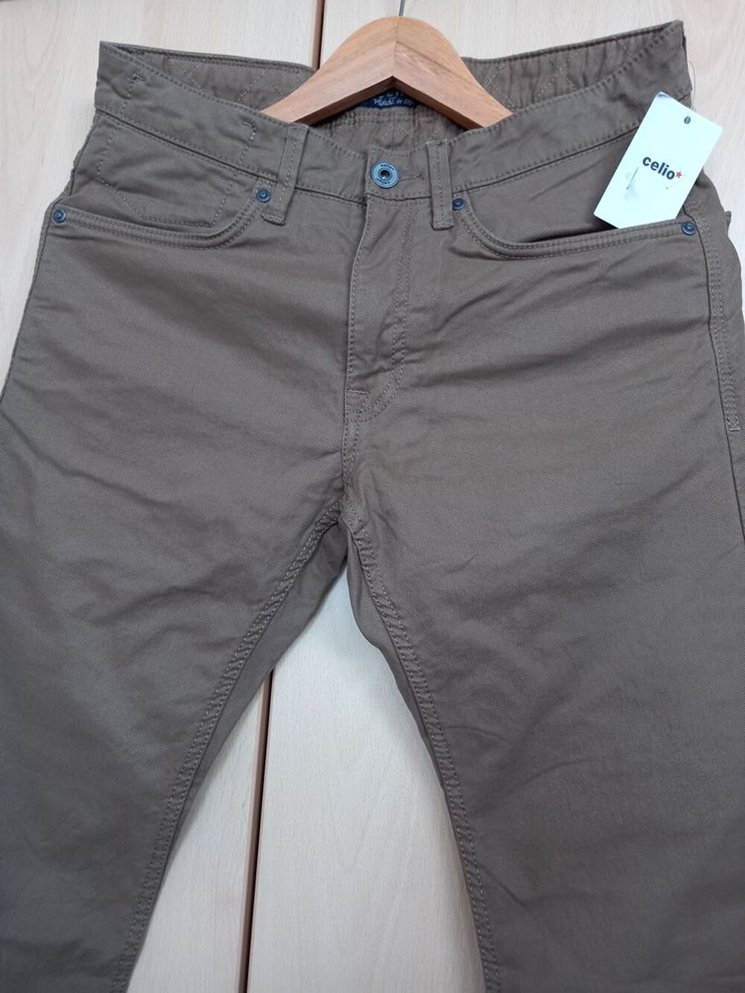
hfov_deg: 54.9
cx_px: 372
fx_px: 717
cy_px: 496
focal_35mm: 25
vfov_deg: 69.4
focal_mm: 4.6
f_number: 2
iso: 125
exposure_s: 1/60
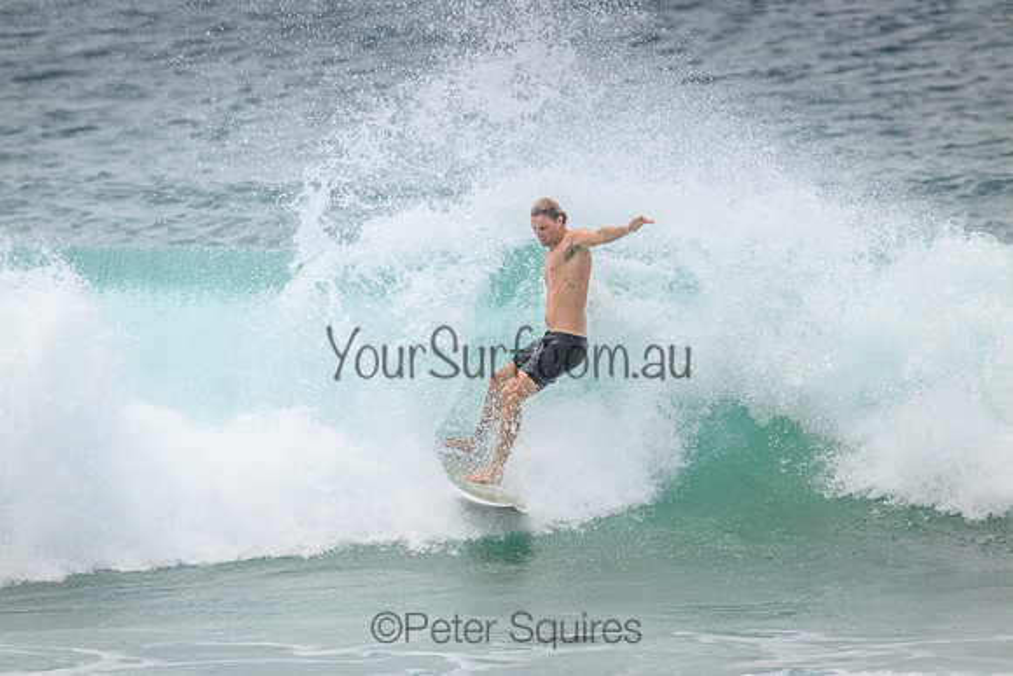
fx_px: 22515
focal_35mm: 800
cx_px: 506
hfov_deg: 2.6
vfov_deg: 1.7
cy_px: 338
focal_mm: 800
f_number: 11
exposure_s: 1/2000
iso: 720
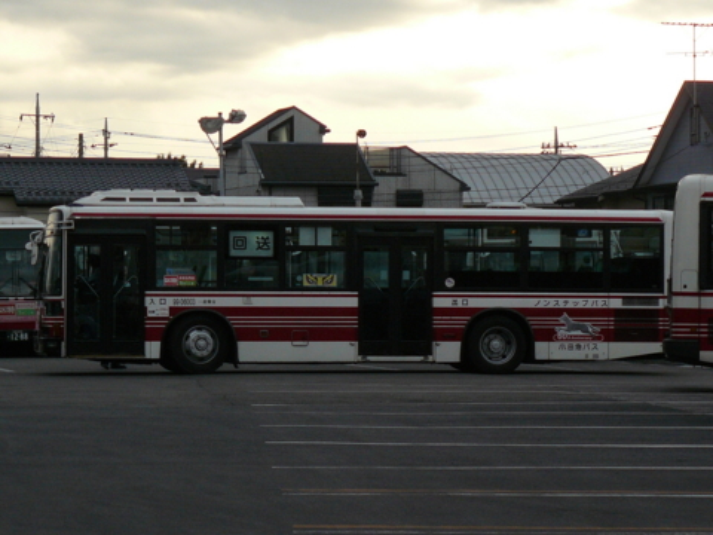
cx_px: 356
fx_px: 3275
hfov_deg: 12.4
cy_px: 268
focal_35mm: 159
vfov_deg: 9.3
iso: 125
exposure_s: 1/500
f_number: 3.2
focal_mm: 17.7
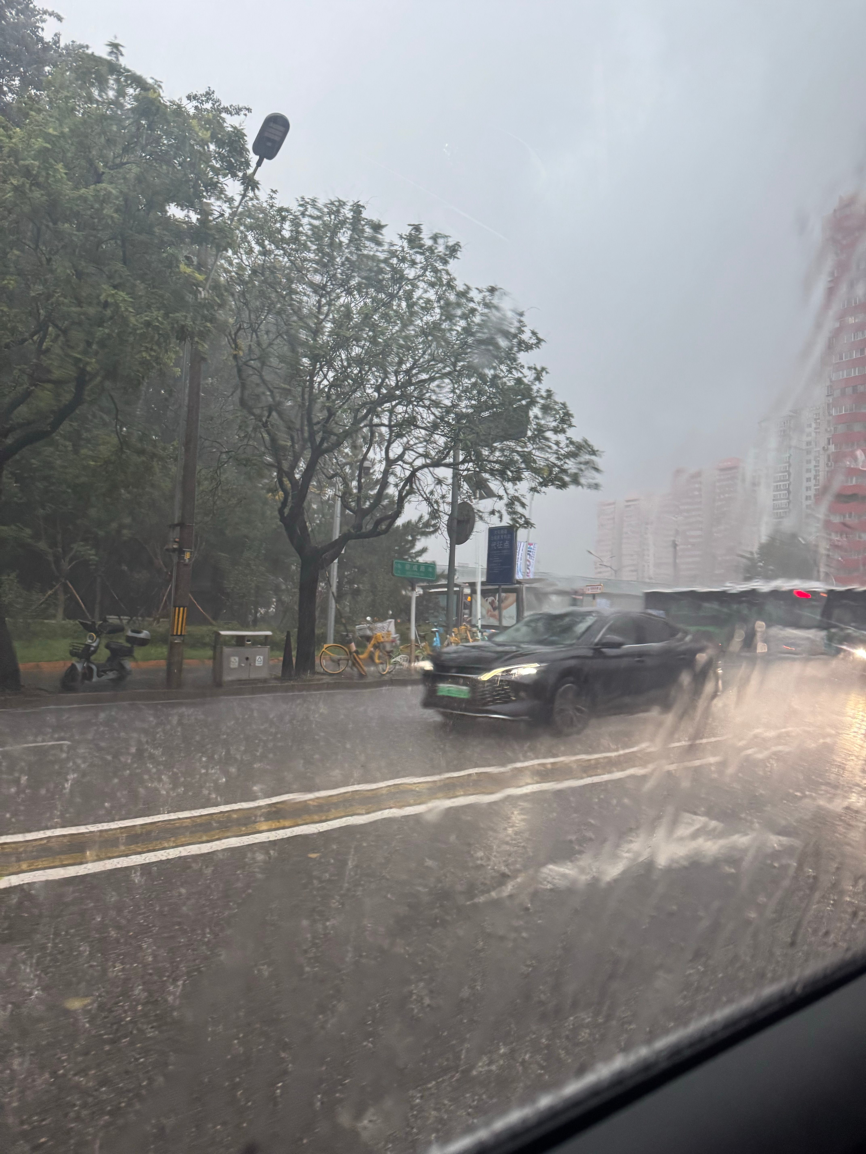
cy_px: 577
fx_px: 801
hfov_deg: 56.8
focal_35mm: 24
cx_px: 433
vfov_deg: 71.6
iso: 250
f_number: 1.78
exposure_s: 1/60
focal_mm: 6.76
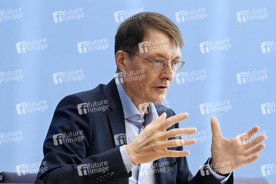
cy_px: 92
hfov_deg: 12.1
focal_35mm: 170
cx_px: 138
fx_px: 1302
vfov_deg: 8.1
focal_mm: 170
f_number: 7.1
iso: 5000
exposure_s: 1/500
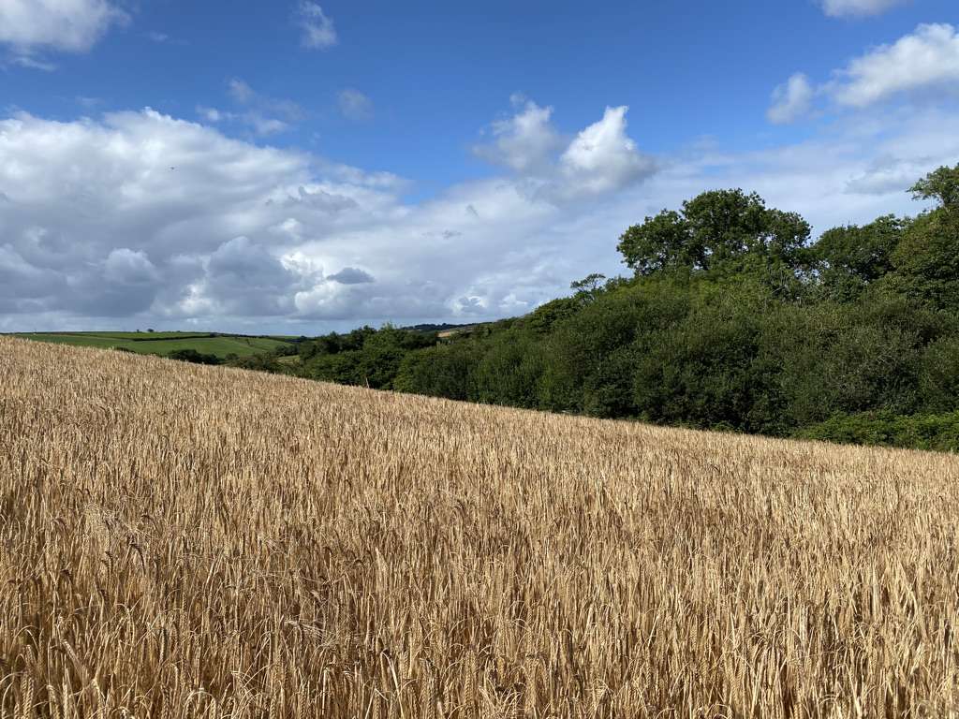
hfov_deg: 67.3
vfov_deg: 53.1
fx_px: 720
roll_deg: +1.4
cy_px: 360
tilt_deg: -0.6
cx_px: 480
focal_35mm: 26
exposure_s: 1/3497
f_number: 1.8
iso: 32
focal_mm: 4.25
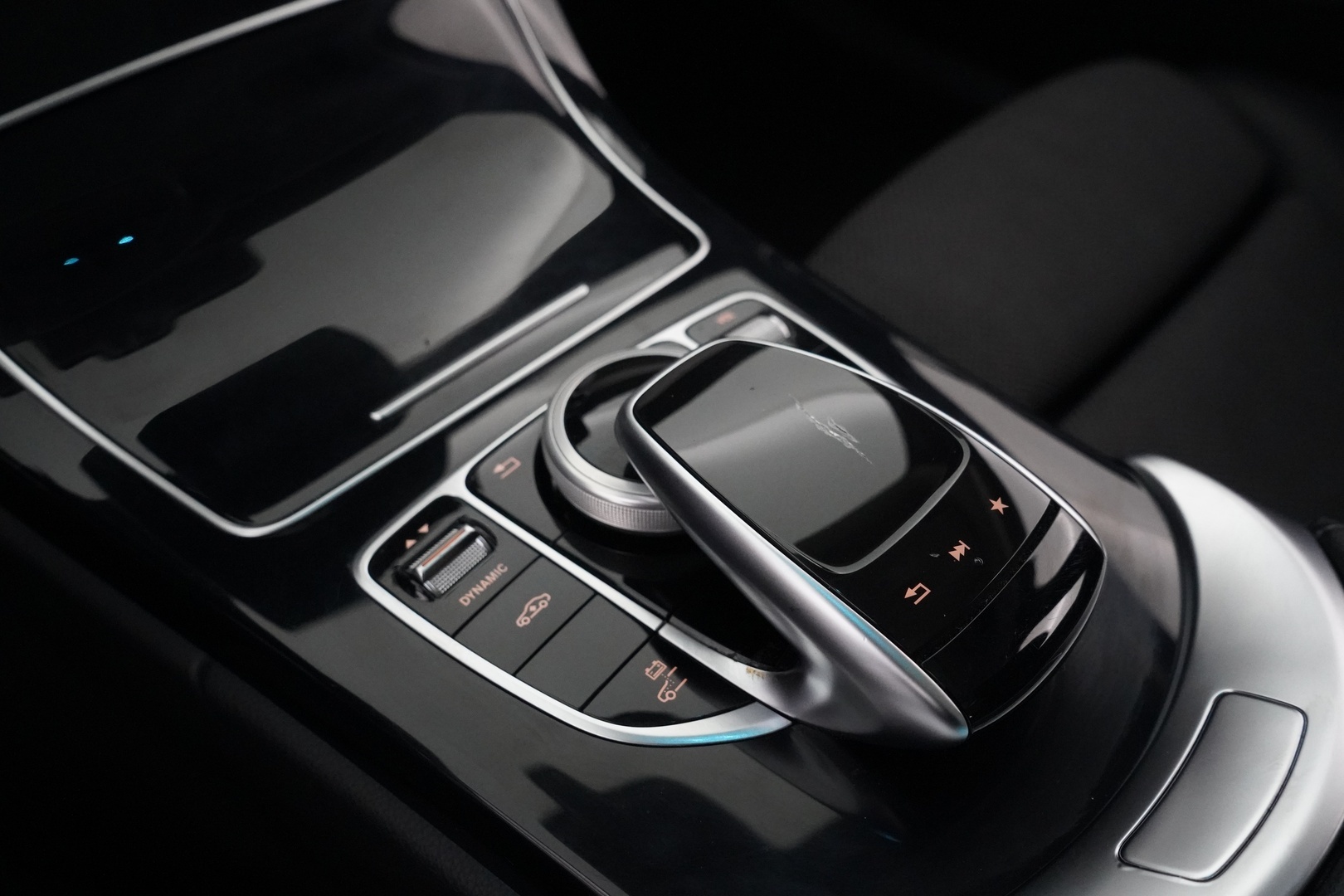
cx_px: 672
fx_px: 1045
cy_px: 448
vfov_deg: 46.4
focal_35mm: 28
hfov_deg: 65.5
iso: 12800
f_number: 6.3
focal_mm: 28
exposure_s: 1/60
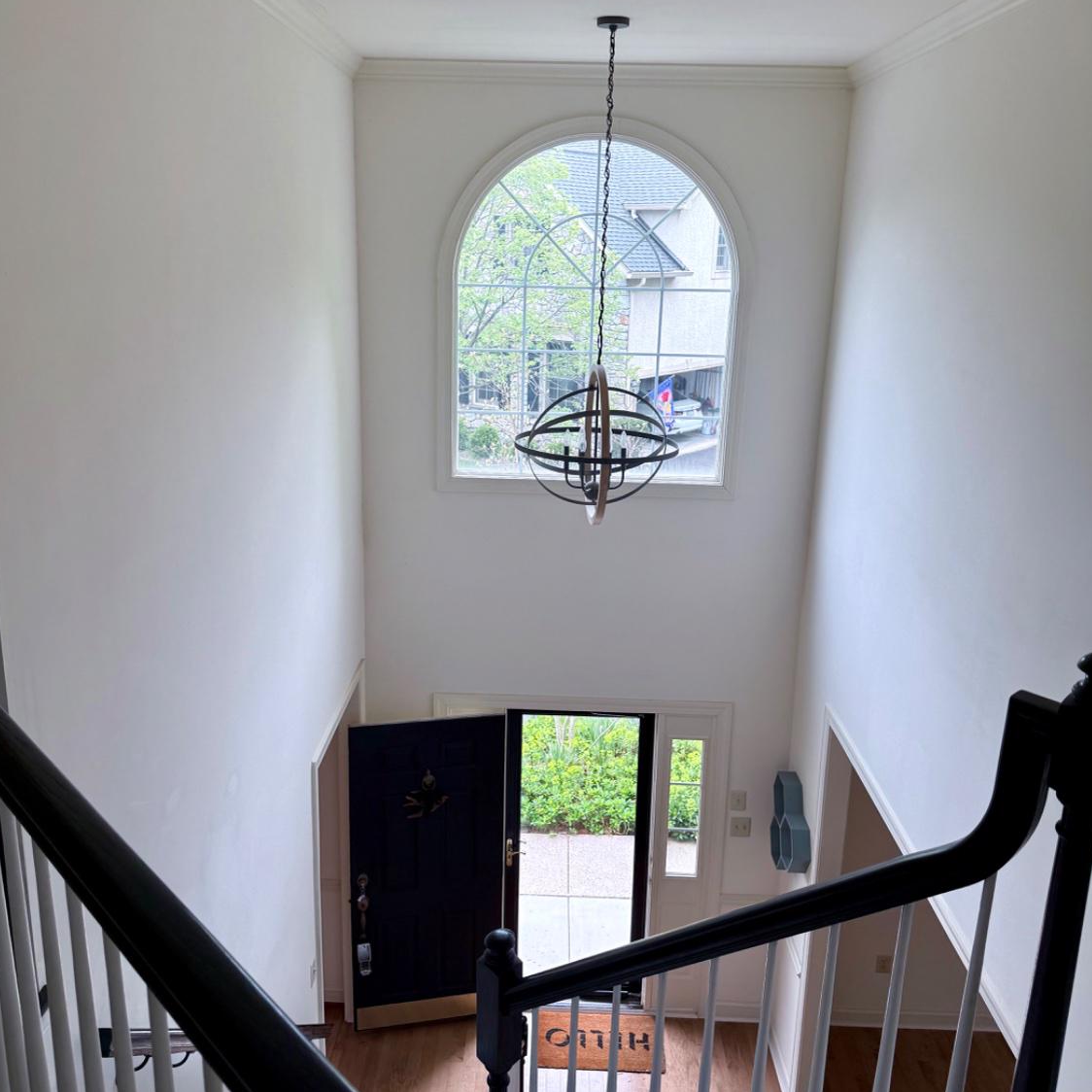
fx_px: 1035
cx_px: 537
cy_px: 505
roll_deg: -0.5
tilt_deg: -14.7
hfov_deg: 55.6
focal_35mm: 29
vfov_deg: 55.6
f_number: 1.78
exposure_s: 1/196
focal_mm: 6.76
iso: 100
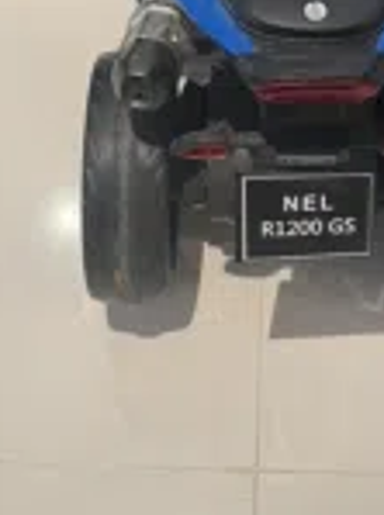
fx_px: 1040
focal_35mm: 70
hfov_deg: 20.8
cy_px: -35
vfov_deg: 26.0
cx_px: 273
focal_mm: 4.2
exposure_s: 1/50
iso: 100
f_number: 1.6
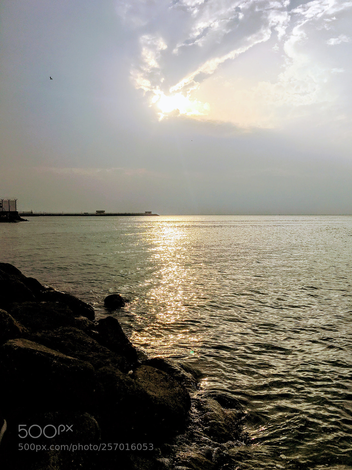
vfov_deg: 61.7
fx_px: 393
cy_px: 235
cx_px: 176
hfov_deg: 48.2
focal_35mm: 29
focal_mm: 4.15
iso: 25
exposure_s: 1/3846
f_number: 2.2
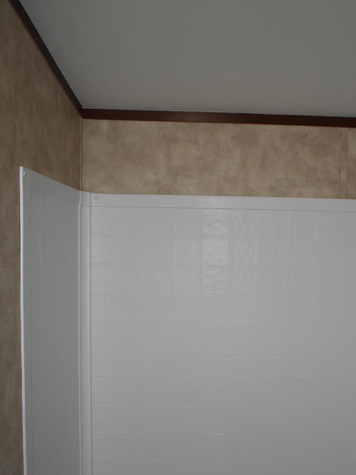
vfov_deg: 44.2
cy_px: 311
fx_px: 576
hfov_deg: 34.0
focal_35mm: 42
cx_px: 245
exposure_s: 1/125
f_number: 3.5
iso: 1000
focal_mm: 18
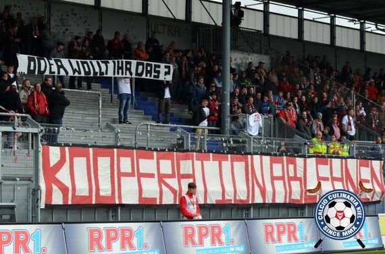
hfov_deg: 19.5
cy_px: 127
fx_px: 1120
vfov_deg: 13.0
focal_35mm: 105
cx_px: 192
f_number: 4
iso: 450
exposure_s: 1/1000
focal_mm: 70
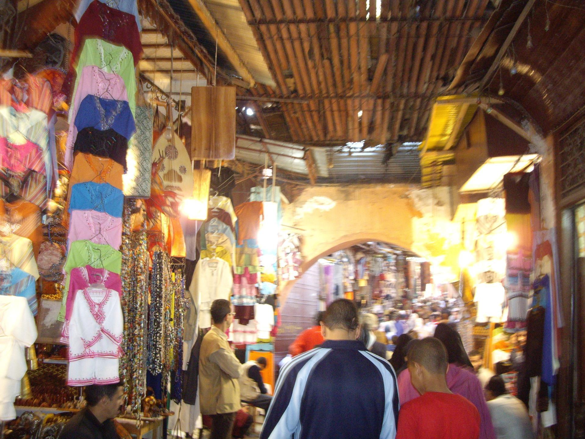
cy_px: 220
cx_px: 292
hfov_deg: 49.0
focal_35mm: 38
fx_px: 642
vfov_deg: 37.7
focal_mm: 7.9
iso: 400
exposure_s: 1/13
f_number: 2.8
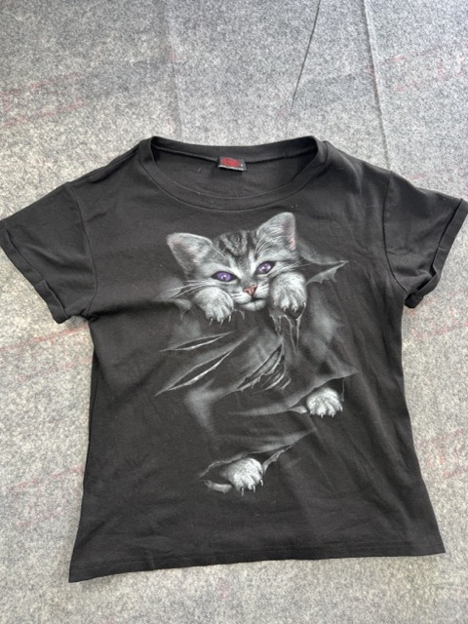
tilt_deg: -57.0
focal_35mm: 24
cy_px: 312
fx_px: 433
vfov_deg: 71.6
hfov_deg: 56.8
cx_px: 234
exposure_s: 1/100
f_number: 1.78
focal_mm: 6.76
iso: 100
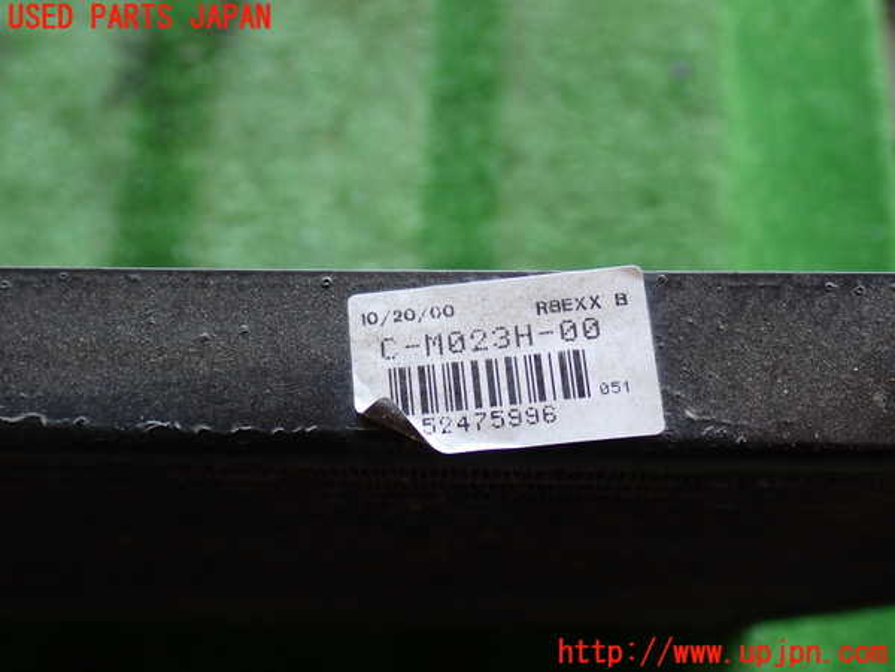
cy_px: 336
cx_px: 448
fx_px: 1138
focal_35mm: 44
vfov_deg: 32.9
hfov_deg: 42.9
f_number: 2.9
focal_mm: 7.84
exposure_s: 1/80
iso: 160
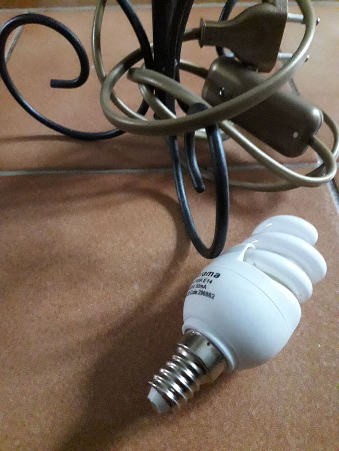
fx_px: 352
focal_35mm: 27
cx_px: 170
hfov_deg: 51.4
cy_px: 226
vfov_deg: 65.3
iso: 800
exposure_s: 1/17
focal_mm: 3.6
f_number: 1.9
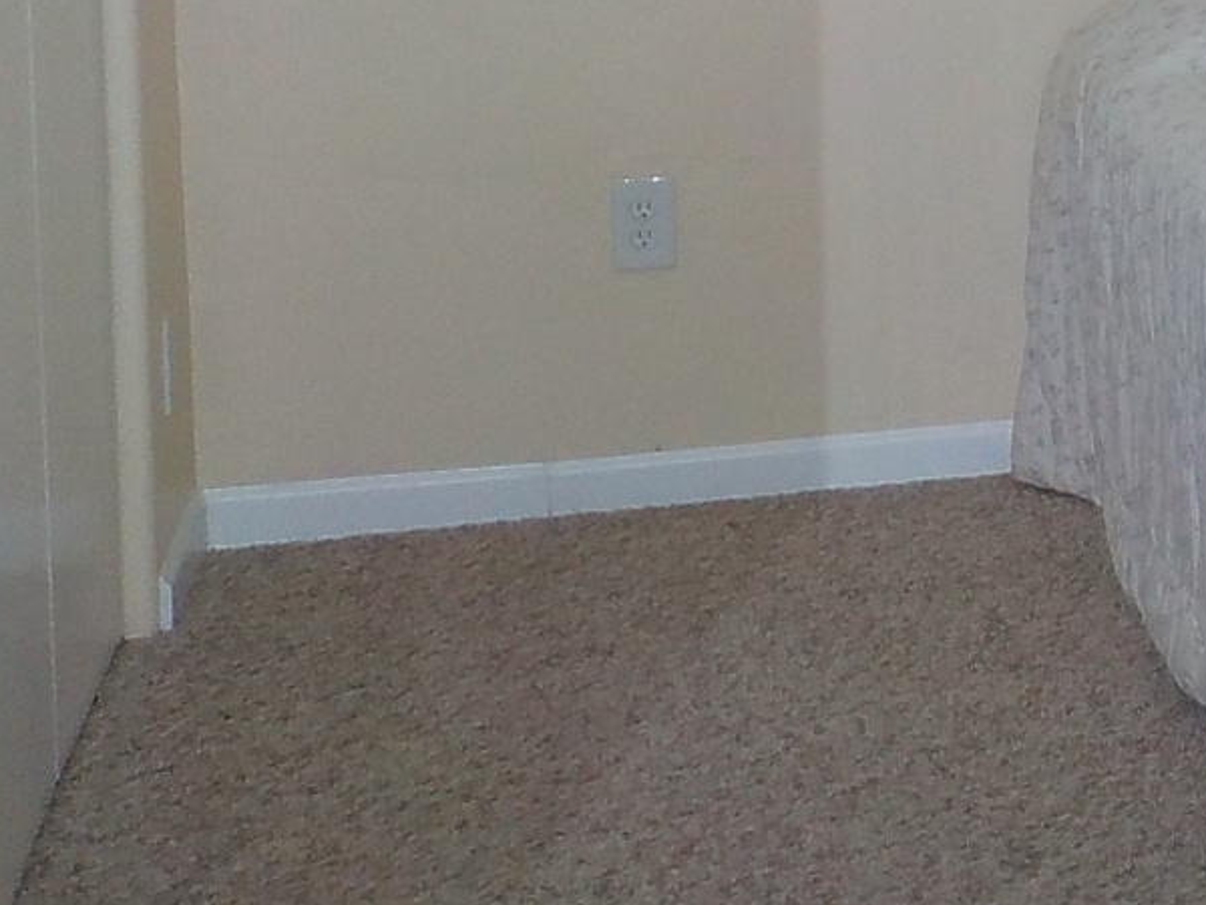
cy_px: -199
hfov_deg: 21.9
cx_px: 1588
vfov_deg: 17.5
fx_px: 2787
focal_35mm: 80
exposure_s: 1/30
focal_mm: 4.1
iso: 200
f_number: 3.3
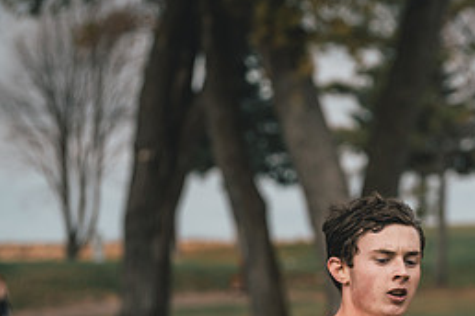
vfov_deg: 2.9
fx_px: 6320
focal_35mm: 479
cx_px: 429
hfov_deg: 4.3
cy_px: 306
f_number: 6.3
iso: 400
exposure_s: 1/1250
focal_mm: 195
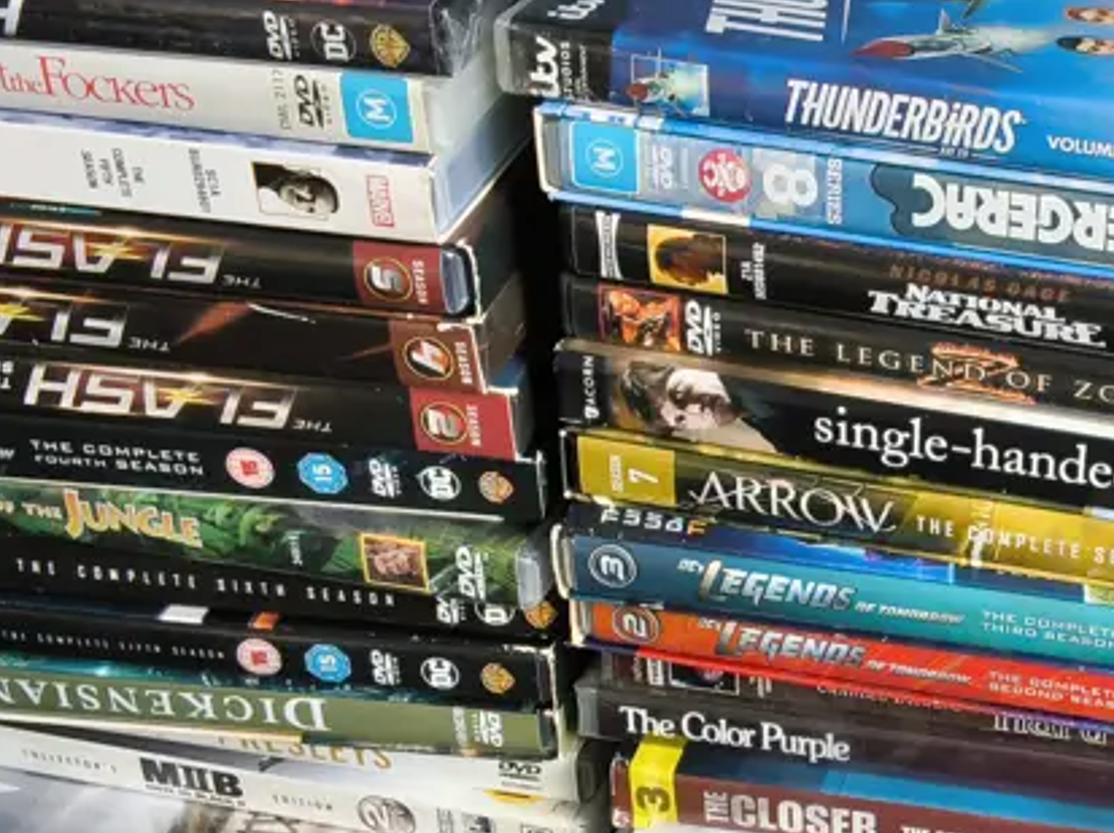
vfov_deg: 21.8
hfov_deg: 27.6
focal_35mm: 67
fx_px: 2154
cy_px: 580
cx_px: 1065
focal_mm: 2.87
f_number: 2
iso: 64
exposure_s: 1/120
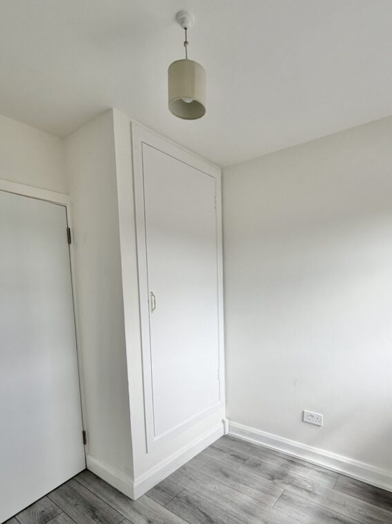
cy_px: 319
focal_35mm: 19
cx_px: 226
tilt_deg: -6.4
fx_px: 287
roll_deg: +0.3
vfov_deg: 83.5
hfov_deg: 68.3
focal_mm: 2.22
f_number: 2.2
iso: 50
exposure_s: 1/308
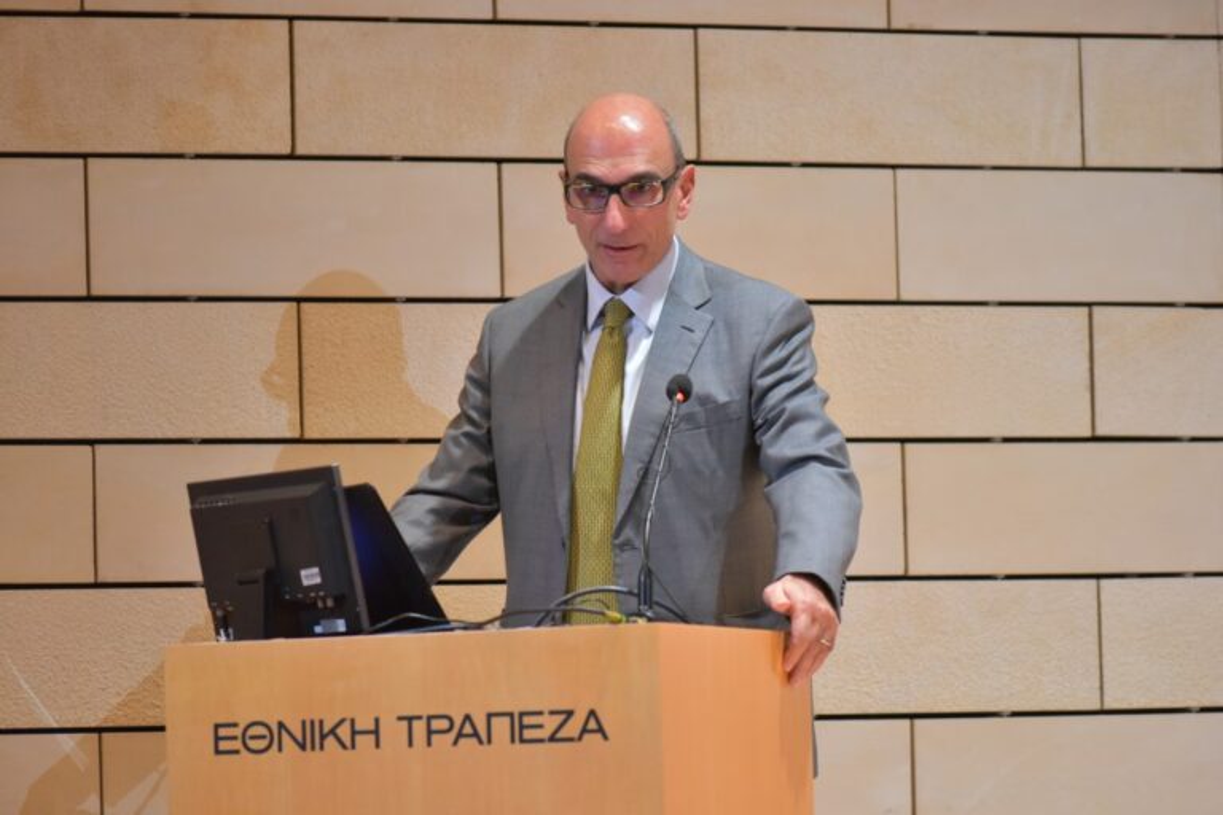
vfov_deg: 7.4
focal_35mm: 185
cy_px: 408
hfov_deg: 11.1
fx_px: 6284
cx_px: 612
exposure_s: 1/250
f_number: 4.5
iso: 5000
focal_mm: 185
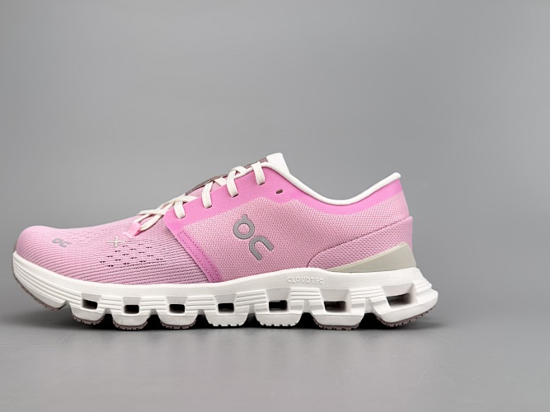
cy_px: 244
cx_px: 223
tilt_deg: -1.4
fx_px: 667
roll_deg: +0.7
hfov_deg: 44.6
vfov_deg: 34.2
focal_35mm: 42
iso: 100
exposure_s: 1/853
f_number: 1.78
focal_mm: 6.76
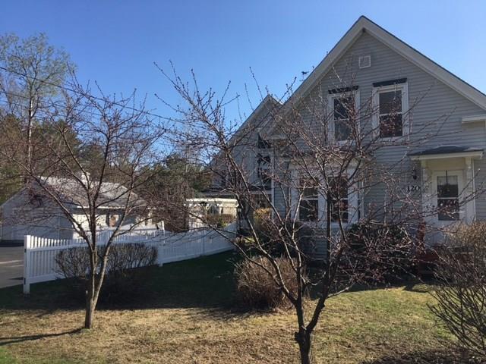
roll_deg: -0.3
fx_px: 407
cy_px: 182
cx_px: 243
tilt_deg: +5.0
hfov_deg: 61.7
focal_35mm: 29
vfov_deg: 48.2
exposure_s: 1/1183
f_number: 2.2
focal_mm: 4.15
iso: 25
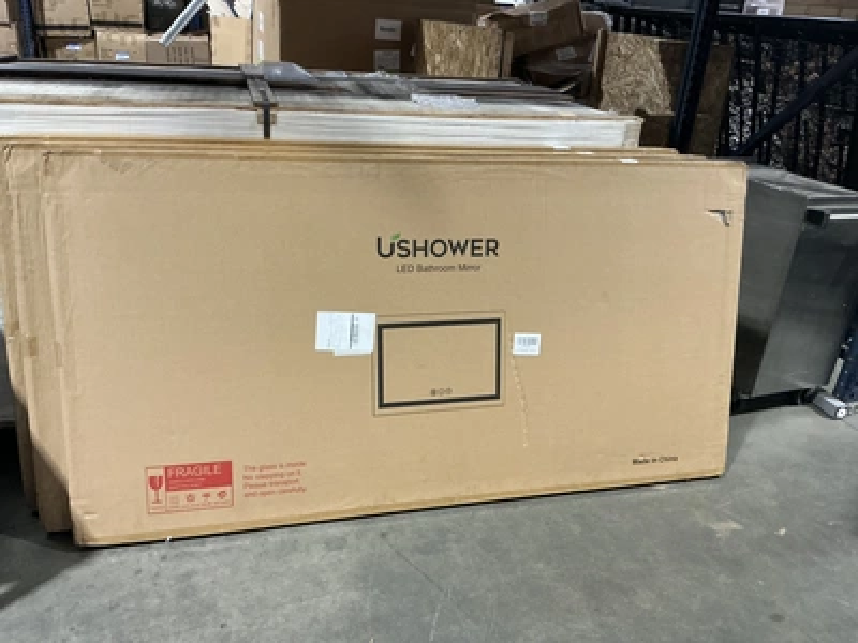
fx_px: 694
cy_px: 322
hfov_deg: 63.4
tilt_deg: -23.7
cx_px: 429
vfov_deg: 49.7
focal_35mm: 28
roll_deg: -4.5
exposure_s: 1/60
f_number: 1.8
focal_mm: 3
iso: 200
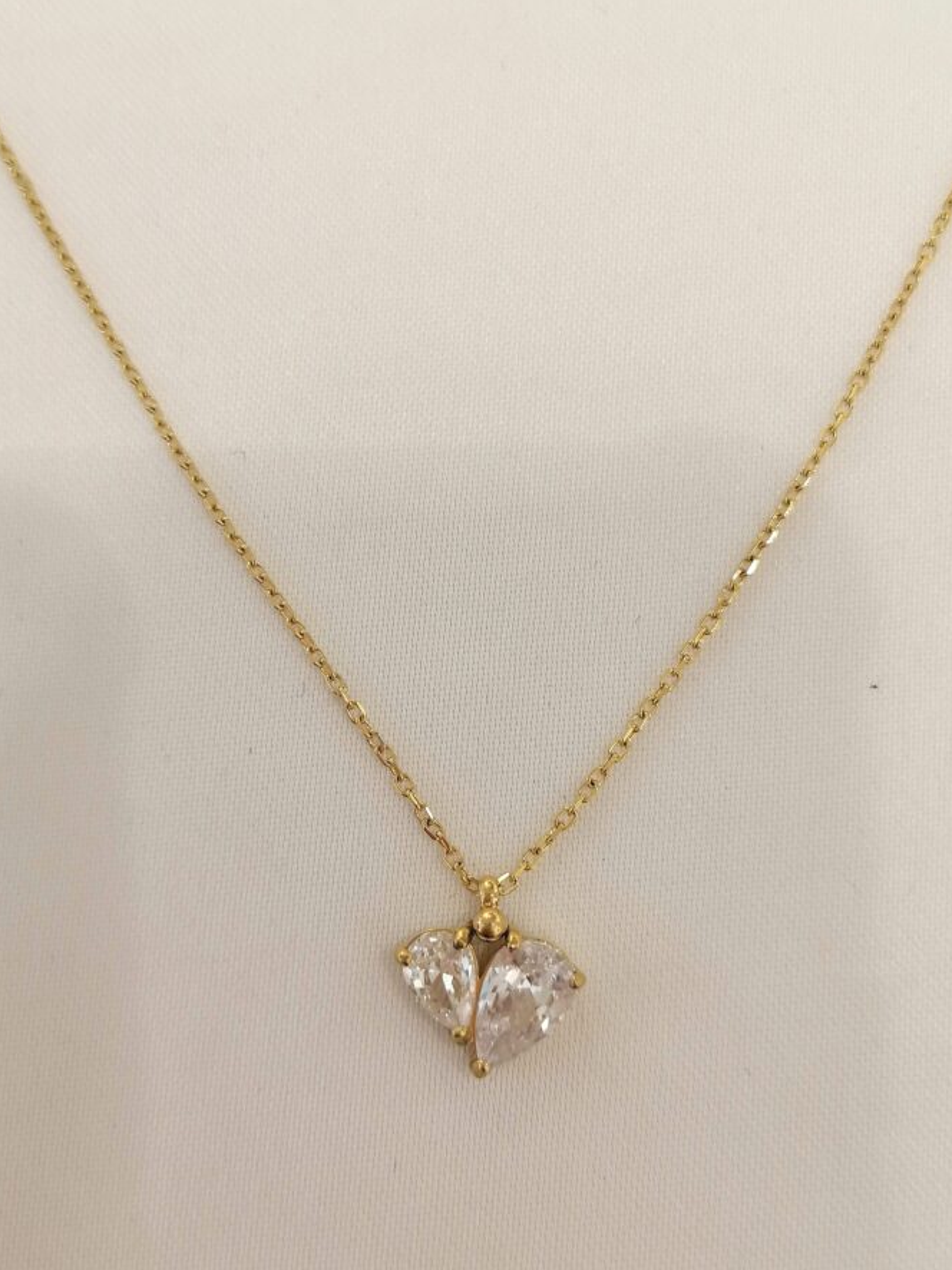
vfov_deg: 50.1
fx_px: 1357
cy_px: 606
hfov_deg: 38.6
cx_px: 499
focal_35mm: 37
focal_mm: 4.75
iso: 100
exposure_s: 1/50
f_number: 1.8
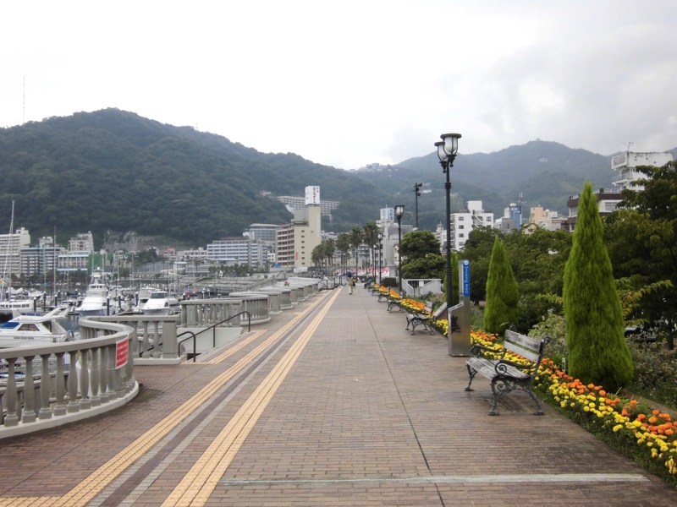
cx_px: 338
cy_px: 254
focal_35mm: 36
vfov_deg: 39.7
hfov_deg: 51.4
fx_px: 704
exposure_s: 1/640
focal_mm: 6.4
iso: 100
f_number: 3.1
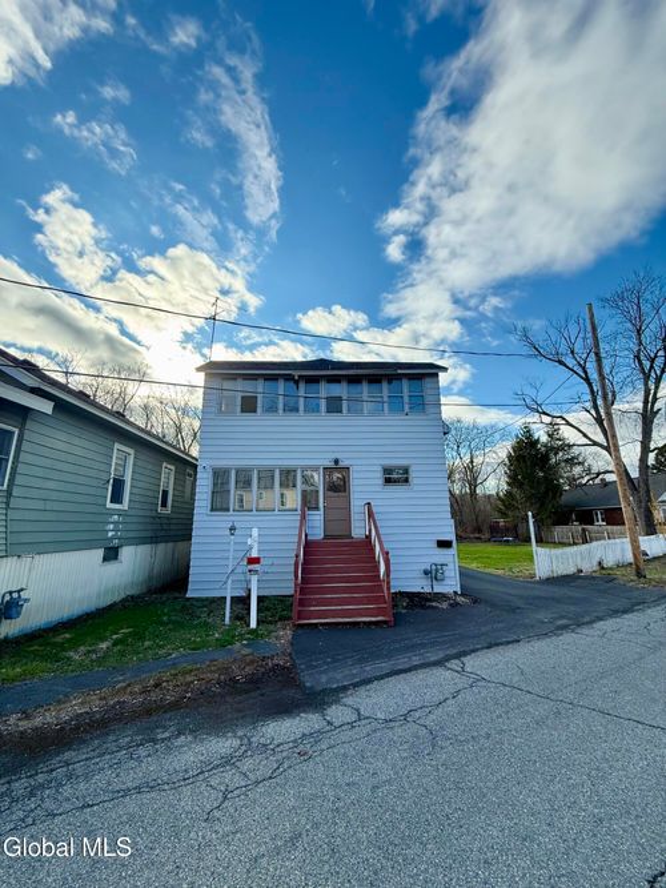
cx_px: 333
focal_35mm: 14
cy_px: 444
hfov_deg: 85.7
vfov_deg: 102.1
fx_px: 359
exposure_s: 1/864
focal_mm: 2.22
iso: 64
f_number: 2.2
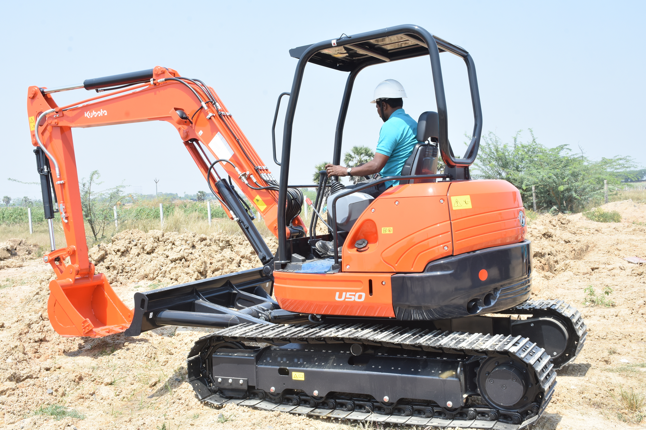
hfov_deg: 47.9
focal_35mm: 40
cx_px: 323
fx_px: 727
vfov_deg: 33.0
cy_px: 215
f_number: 14
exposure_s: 1/125
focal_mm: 27
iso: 320
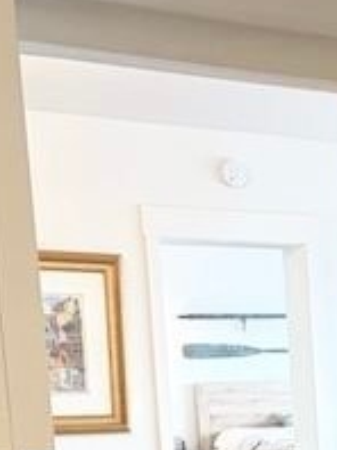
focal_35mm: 101
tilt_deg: -9.5
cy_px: 586
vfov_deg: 18.2
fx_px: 1314
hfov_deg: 13.2
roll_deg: +1.4
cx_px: 610
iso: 160
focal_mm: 5.96
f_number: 1.6
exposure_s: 1/60
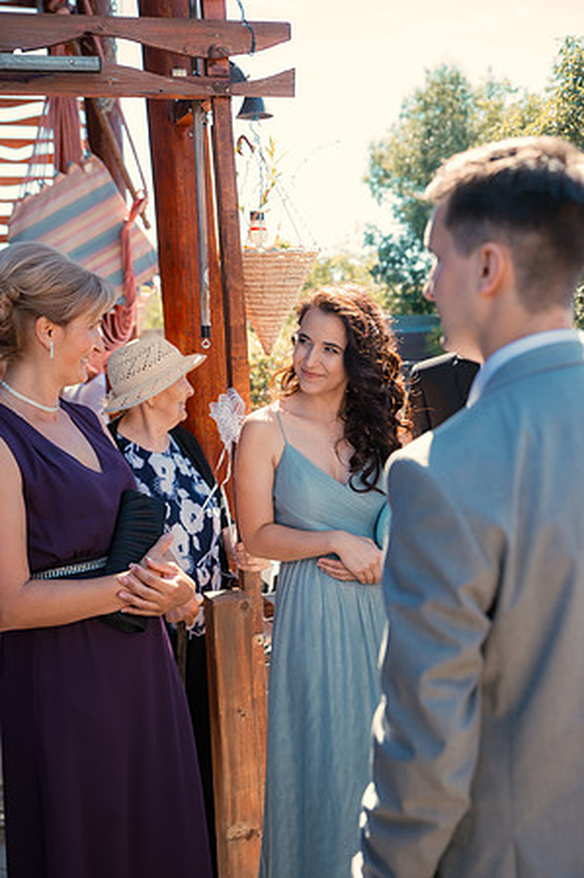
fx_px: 1122
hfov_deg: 29.2
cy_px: 439
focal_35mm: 46
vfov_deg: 42.8
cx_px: 292
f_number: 3.5
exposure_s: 1/250
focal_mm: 46
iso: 200
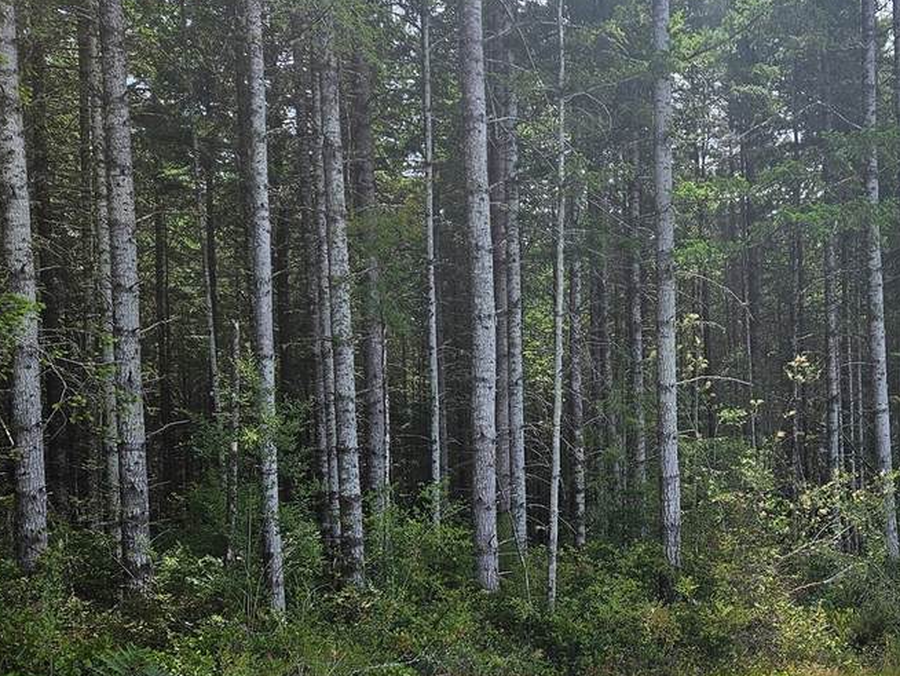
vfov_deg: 31.6
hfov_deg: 41.0
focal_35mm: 45
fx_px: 1170
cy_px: 512
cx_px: 663
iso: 25
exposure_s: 1/720
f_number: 1.8
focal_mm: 5.4
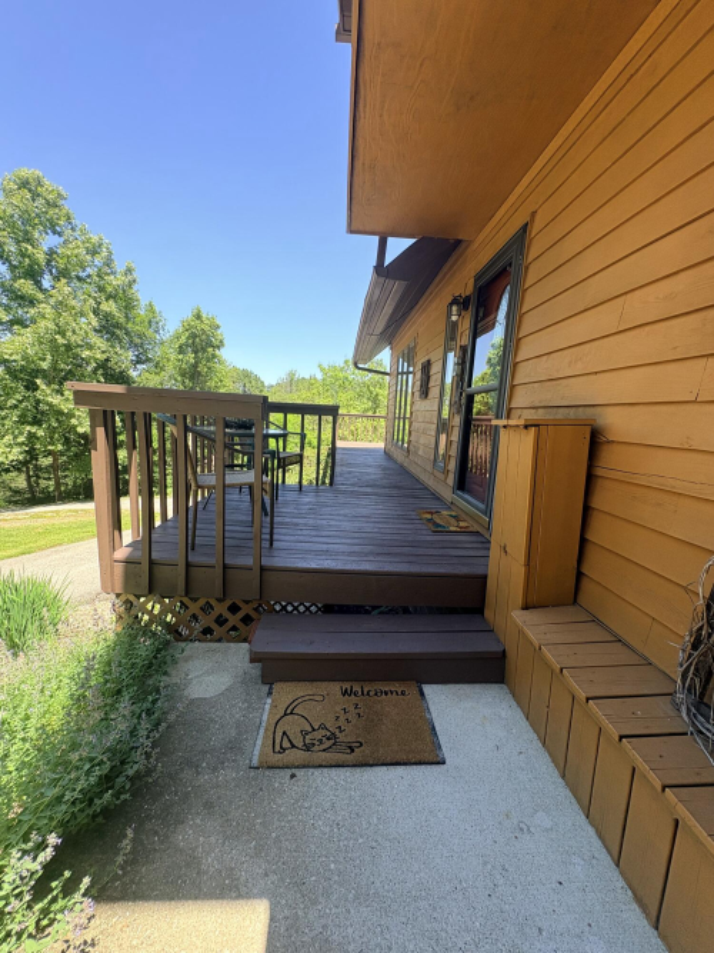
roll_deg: -3.7
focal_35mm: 14
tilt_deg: -8.1
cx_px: 357
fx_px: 385
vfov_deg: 102.1
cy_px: 476
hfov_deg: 85.7
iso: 50
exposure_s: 1/322
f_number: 2.2
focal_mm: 2.22
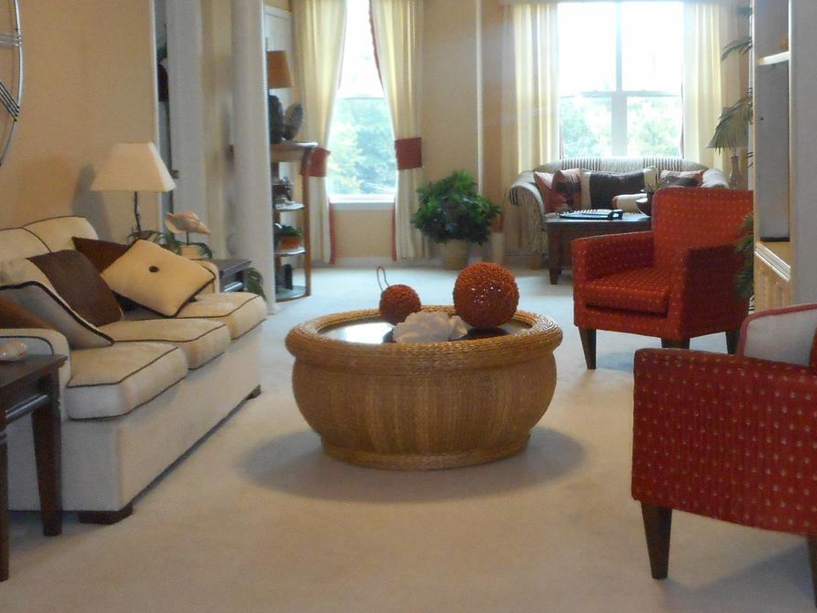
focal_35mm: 57
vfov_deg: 25.6
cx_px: 613
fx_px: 1345
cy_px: 263
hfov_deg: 33.1
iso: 450
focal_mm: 4.5
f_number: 3.7
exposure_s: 1/25
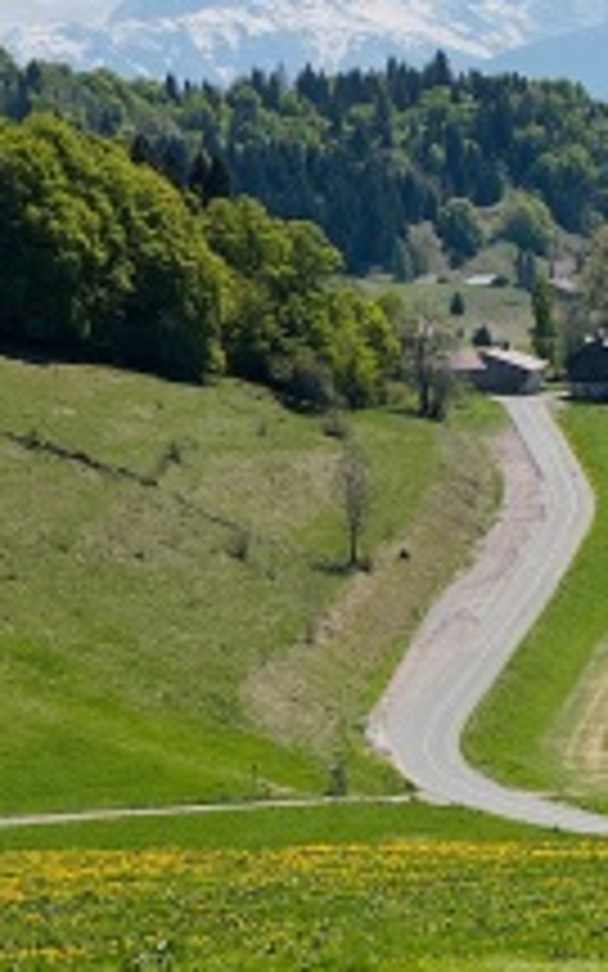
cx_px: 581
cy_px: 112
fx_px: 4003
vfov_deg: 13.7
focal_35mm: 151
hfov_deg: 8.6
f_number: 2.8
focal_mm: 9
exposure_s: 1/2179
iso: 25
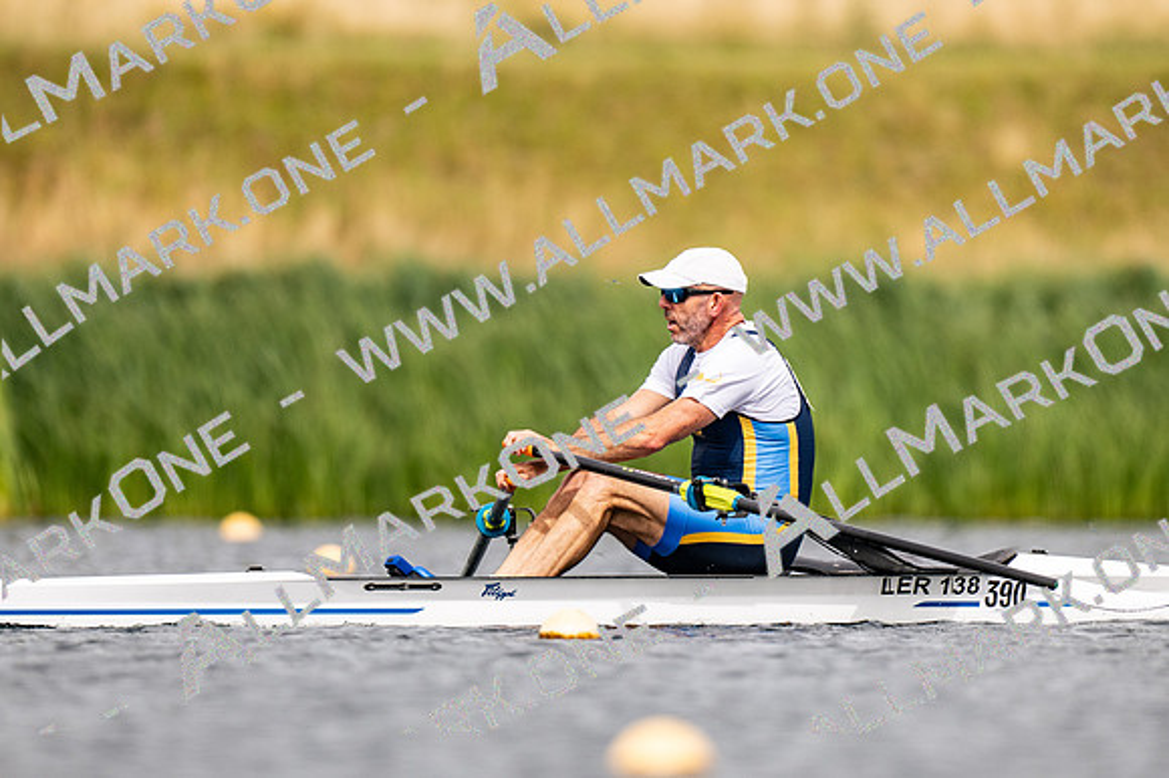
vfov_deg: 1.5
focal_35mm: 900
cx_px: 584
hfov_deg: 2.3
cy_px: 389
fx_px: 29207
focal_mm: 600
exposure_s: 1/2500
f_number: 4
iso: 250
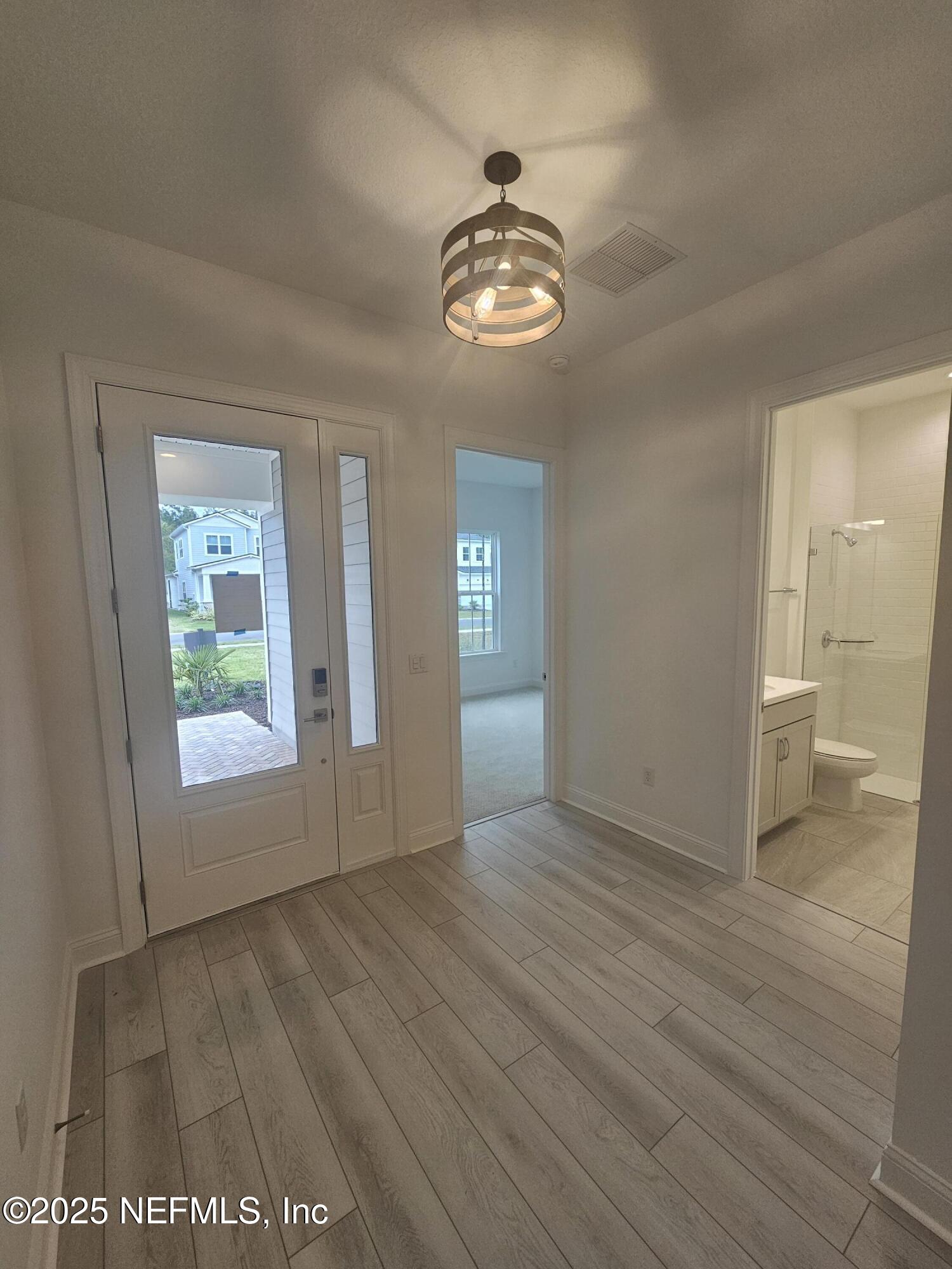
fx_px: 477
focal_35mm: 13
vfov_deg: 106.2
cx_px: 476
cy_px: 634
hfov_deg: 89.9
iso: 64
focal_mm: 2.2
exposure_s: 1/60
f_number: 2.2
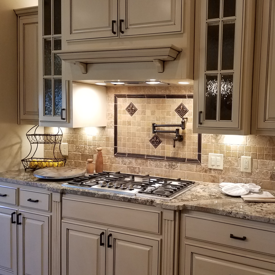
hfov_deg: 47.3
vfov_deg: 48.4
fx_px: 306
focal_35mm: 34
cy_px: 125
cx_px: 193
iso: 160
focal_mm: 4.2
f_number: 1.7
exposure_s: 1/60
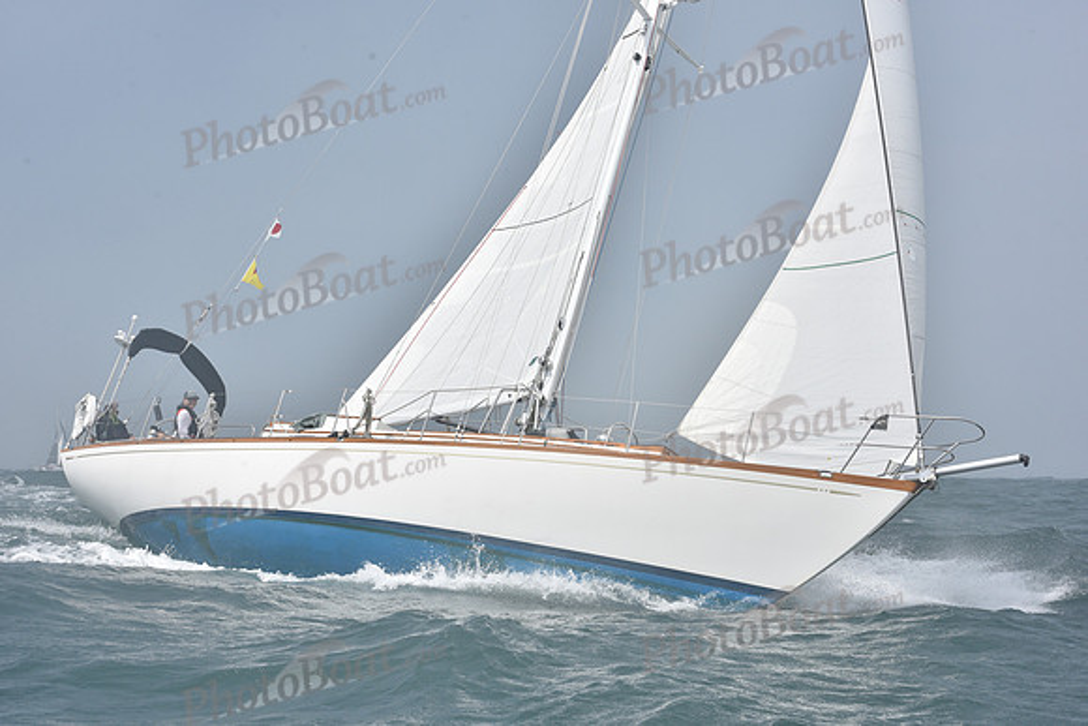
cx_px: 544
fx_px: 2116
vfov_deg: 19.5
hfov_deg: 28.8
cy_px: 363
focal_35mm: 70
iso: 320
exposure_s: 1/800
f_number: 13
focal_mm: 70
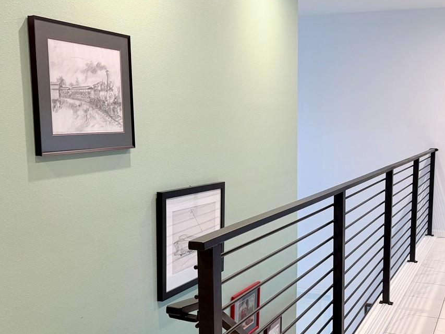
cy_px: 198
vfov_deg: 32.1
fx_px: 579
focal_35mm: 45
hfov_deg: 41.3
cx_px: 309
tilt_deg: -8.1
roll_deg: -0.1
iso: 160
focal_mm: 6.76
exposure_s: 1/60
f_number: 1.78
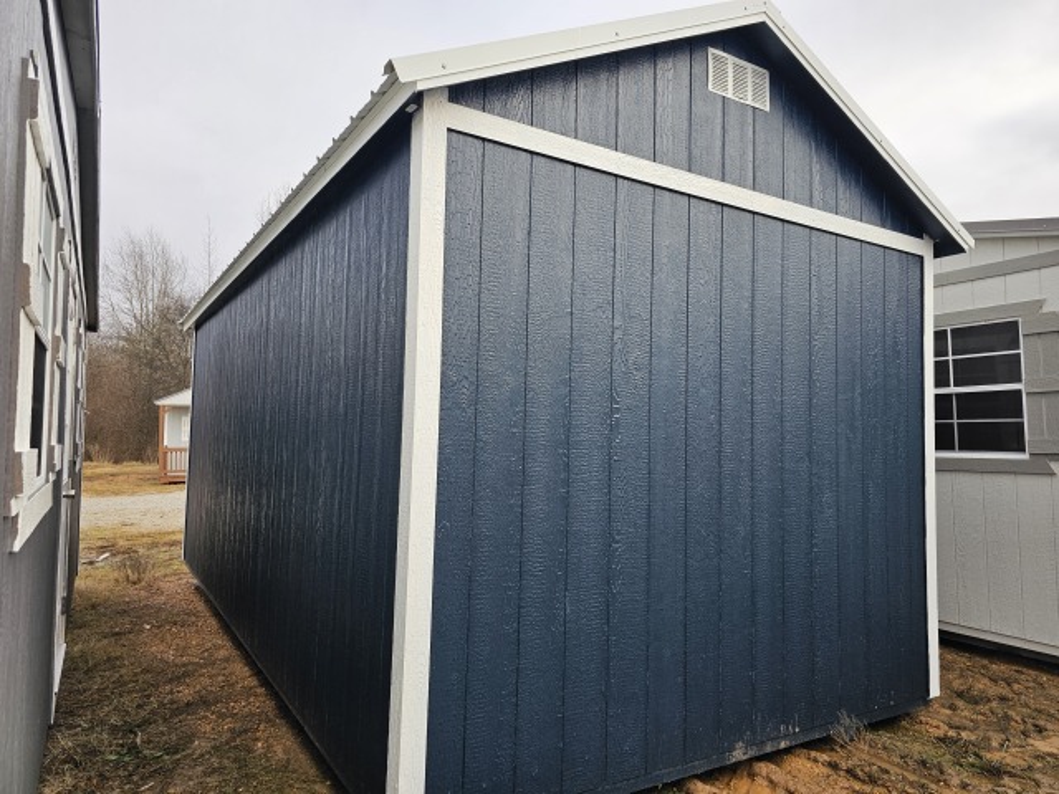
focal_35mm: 23
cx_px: 530
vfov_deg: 58.9
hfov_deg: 73.9
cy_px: 397
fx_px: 704
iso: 20
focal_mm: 6.3
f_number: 1.7
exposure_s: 1/400
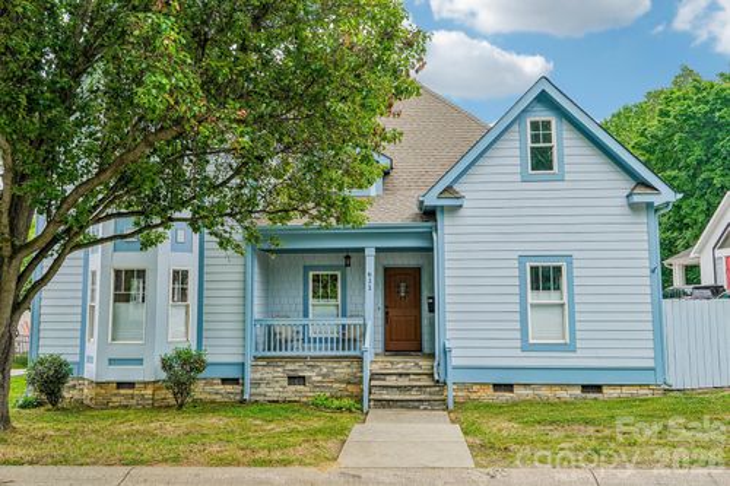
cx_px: 365
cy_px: 243
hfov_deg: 64.6
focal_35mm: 28
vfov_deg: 45.6
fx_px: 578
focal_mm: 19
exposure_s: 1/30
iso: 125
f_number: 8
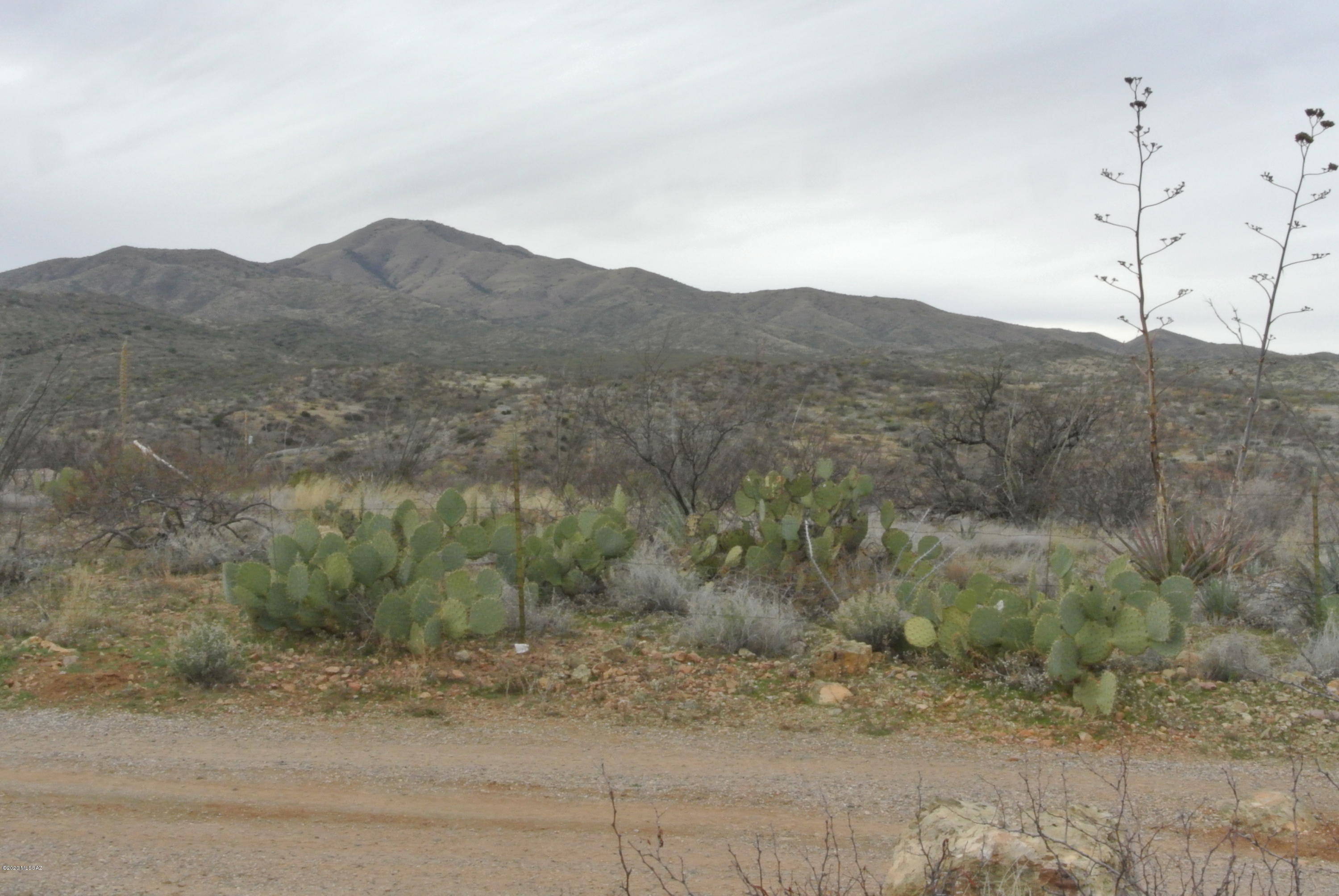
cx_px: 670
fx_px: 1676
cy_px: 448
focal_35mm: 45
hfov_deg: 43.6
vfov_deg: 29.9
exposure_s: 1/40
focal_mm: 16.9
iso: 800
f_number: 4.5
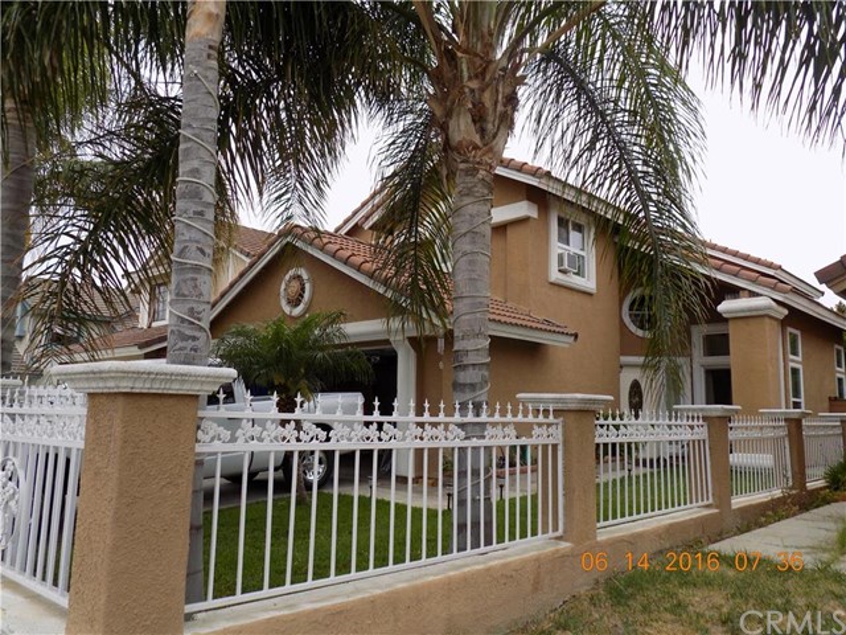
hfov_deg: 65.3
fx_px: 660
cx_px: 423
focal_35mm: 27
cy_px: 318
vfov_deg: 51.4
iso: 80
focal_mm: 4.8
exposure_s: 1/160
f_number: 3.2
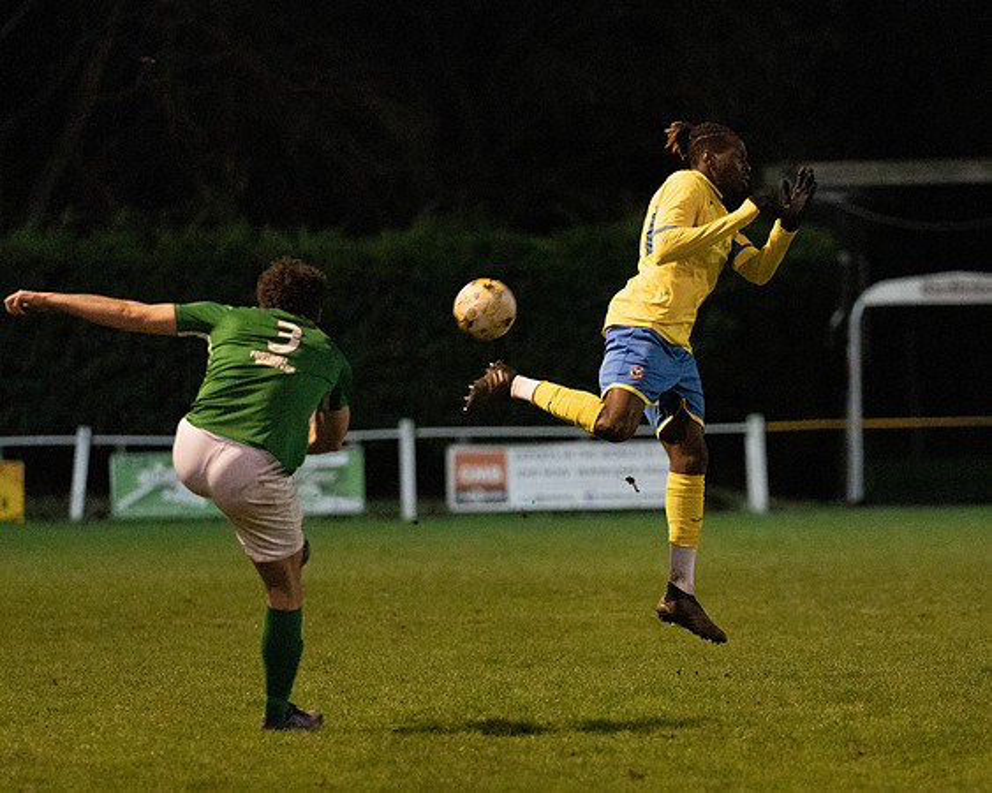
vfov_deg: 3.9
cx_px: 727
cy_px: 470
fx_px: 11523
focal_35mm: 393
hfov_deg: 4.9
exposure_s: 1/640
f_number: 2.8
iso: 5000
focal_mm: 189
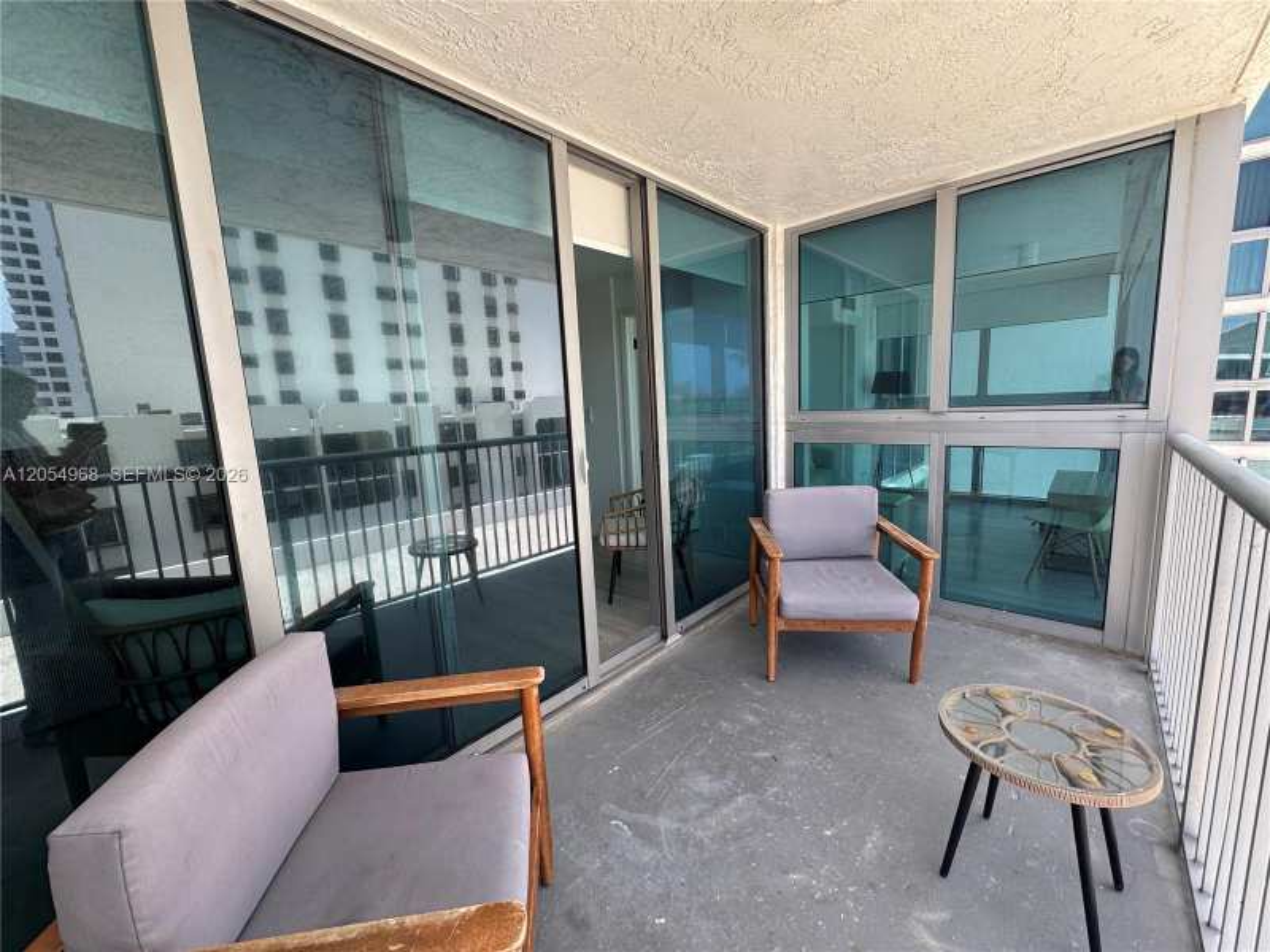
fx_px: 514
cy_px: 476
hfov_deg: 102.1
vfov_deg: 85.7
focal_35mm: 14
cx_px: 635
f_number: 2.2
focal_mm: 2.22
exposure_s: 1/249
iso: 40
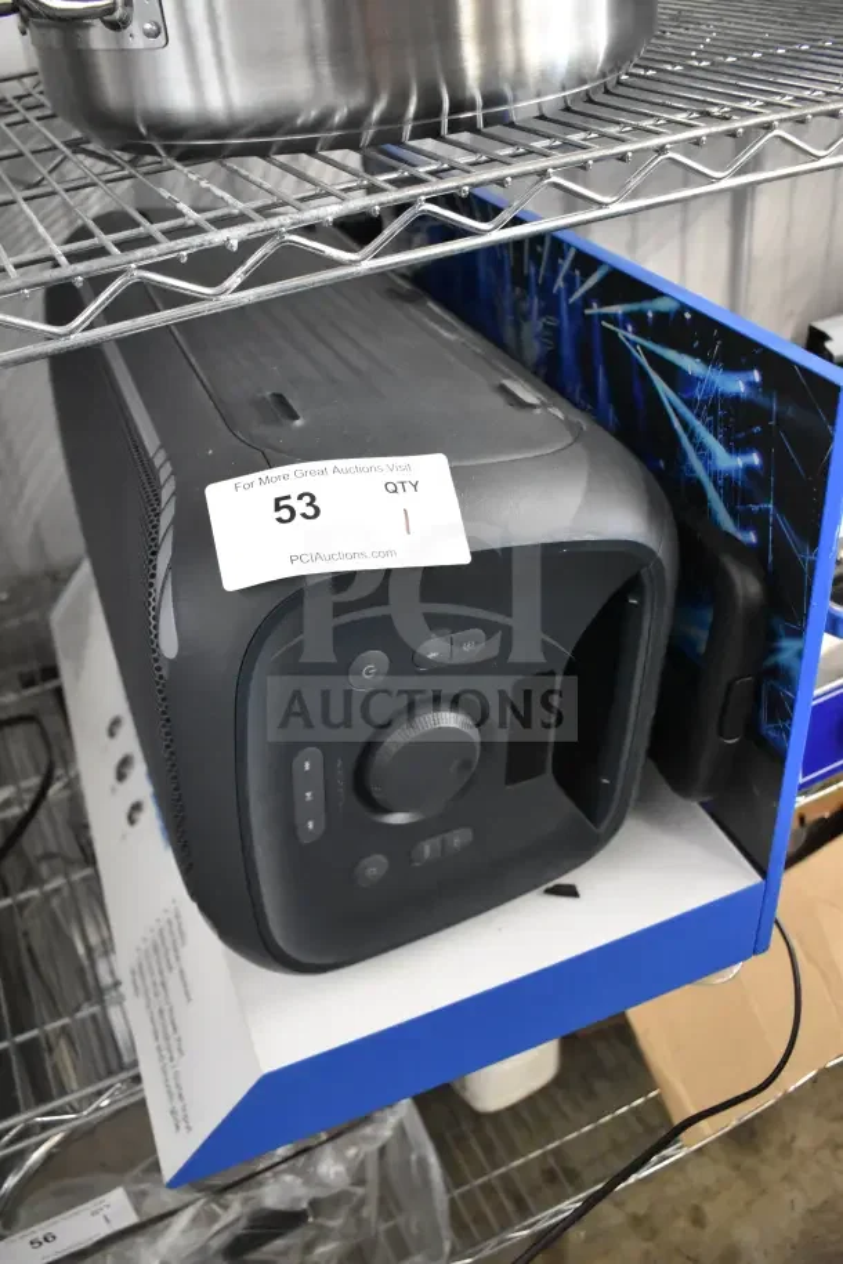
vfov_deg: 61.9
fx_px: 1054
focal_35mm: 30
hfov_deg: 43.6
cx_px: 422
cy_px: 632
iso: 6400
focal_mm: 20
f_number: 3.8
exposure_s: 1/60
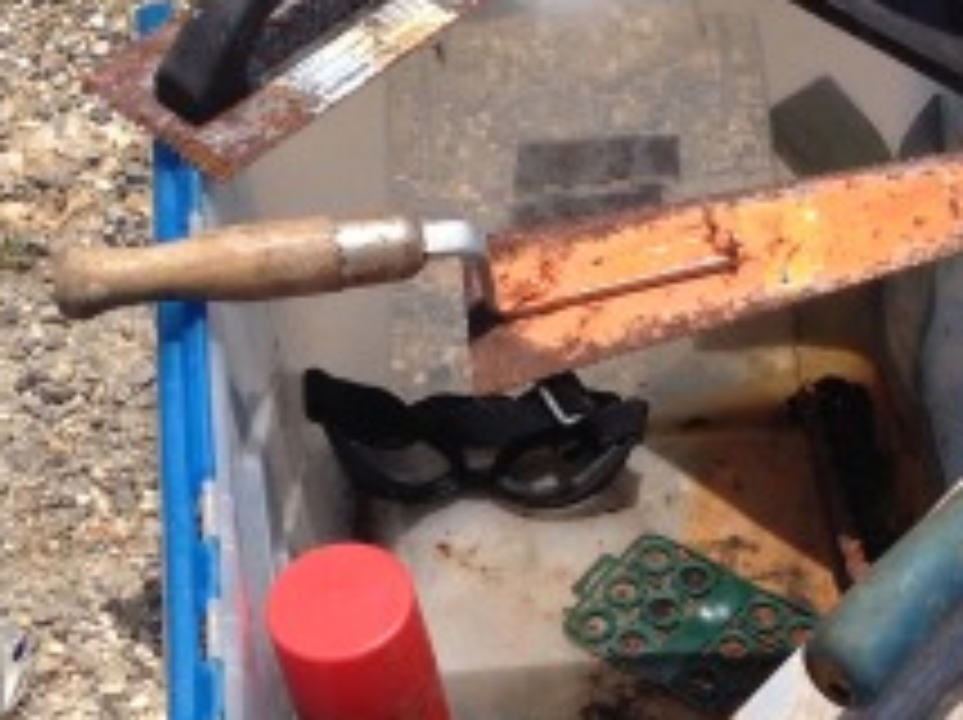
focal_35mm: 131
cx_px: 522
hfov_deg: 15.1
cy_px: 796
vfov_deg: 11.1
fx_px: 3640
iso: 50
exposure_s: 1/1972
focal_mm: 4.28
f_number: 2.4
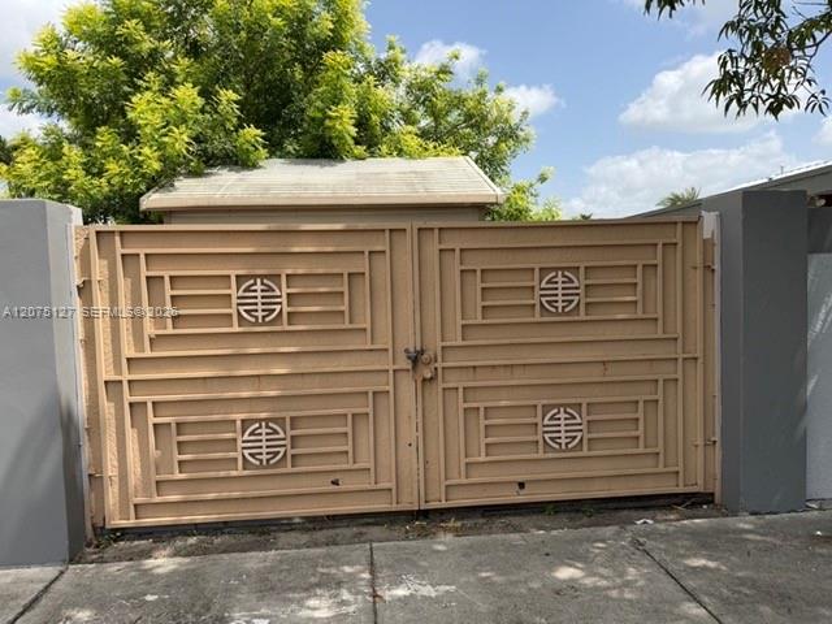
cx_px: 416
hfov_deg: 71.6
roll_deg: +1.6
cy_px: 312
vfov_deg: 56.8
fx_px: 577
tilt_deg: -5.5
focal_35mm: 24
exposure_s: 1/4405
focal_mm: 6.76
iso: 80
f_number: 1.78
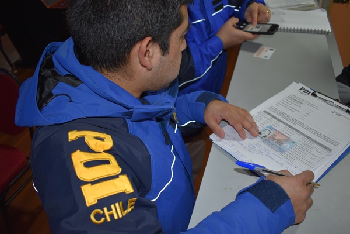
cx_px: 175
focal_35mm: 30
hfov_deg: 61.9
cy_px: 117
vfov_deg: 43.6
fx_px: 292
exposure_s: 1/80
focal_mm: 20
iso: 450
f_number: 3.8
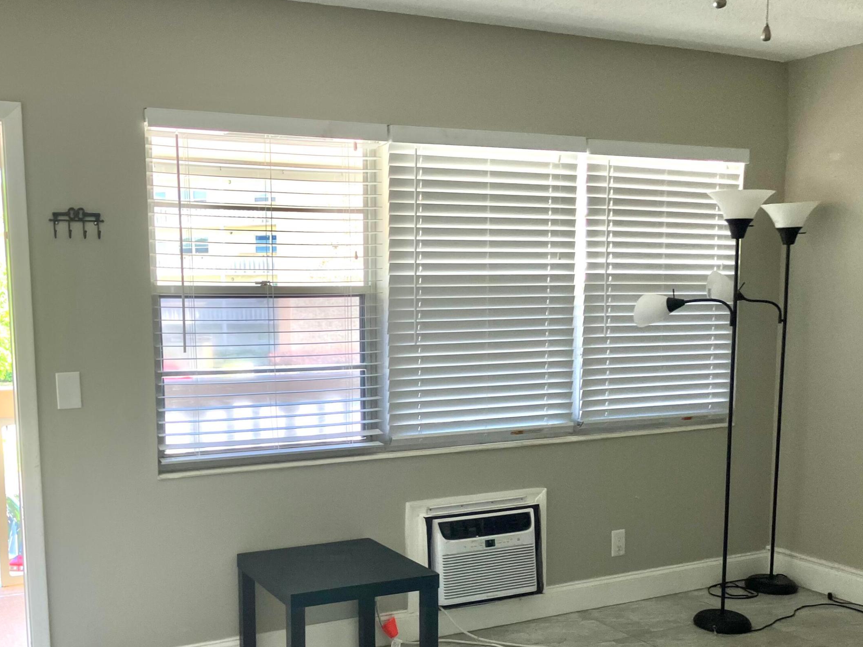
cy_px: 428
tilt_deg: -7.8
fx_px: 947
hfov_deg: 48.6
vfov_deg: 37.3
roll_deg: +0.9
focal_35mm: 38
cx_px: 339
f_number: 1.8
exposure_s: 1/120
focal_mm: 3.99
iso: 64
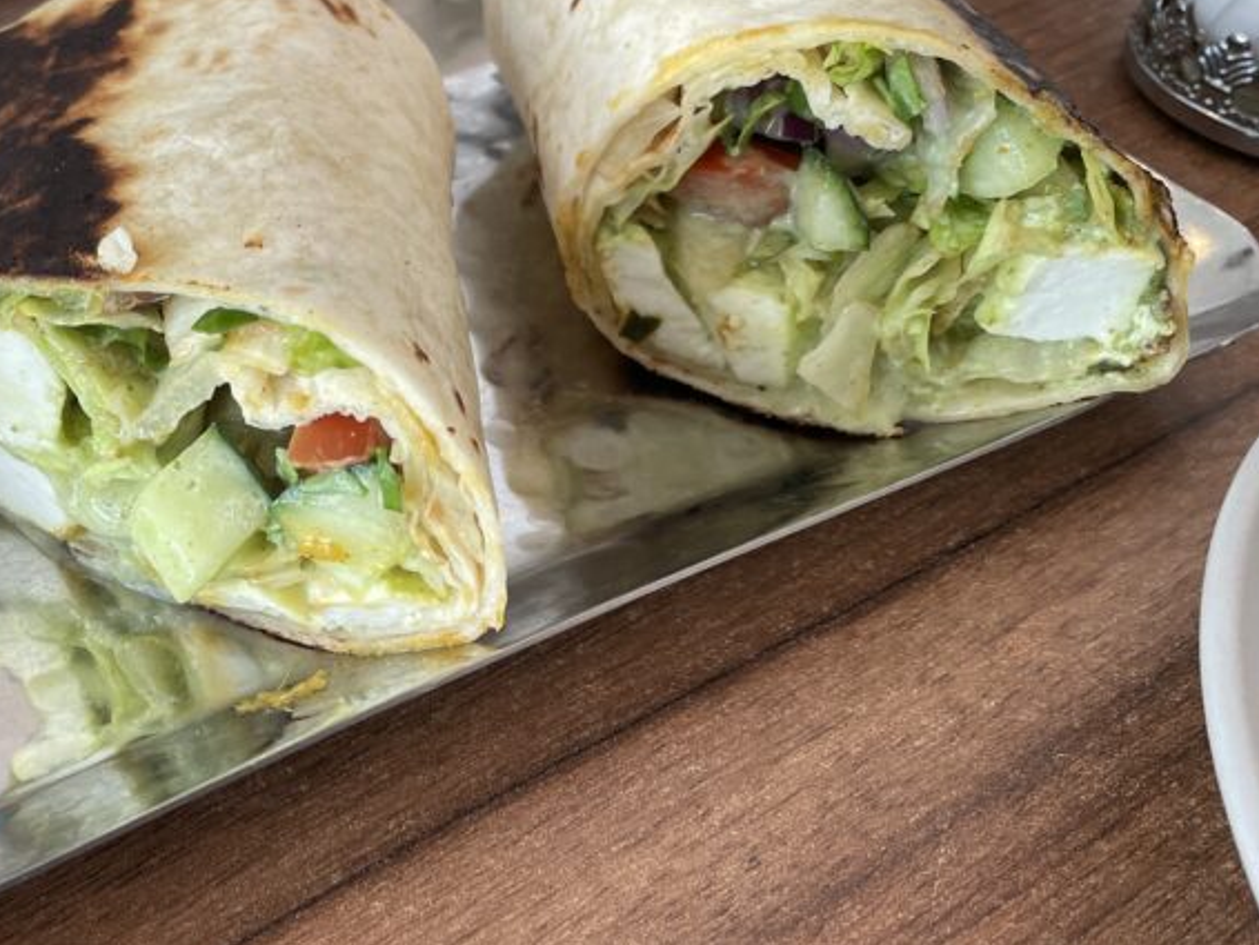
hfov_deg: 38.7
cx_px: 227
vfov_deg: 30.9
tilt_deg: -45.0
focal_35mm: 47
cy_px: 474
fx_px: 1710
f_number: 1.6
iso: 64
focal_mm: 4.2
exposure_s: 1/100
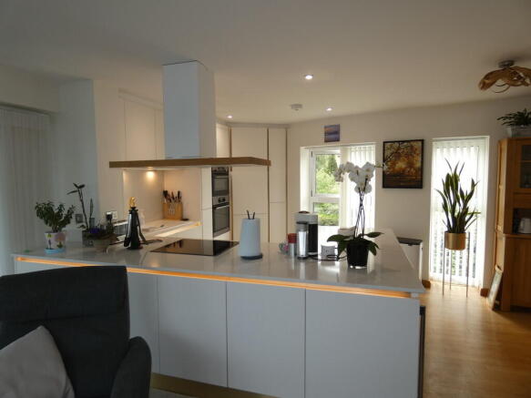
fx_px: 307
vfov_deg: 66.0
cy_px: 199
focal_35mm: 20
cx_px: 266
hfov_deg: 81.8
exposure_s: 1/80
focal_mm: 3.6
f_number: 2.8
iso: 80
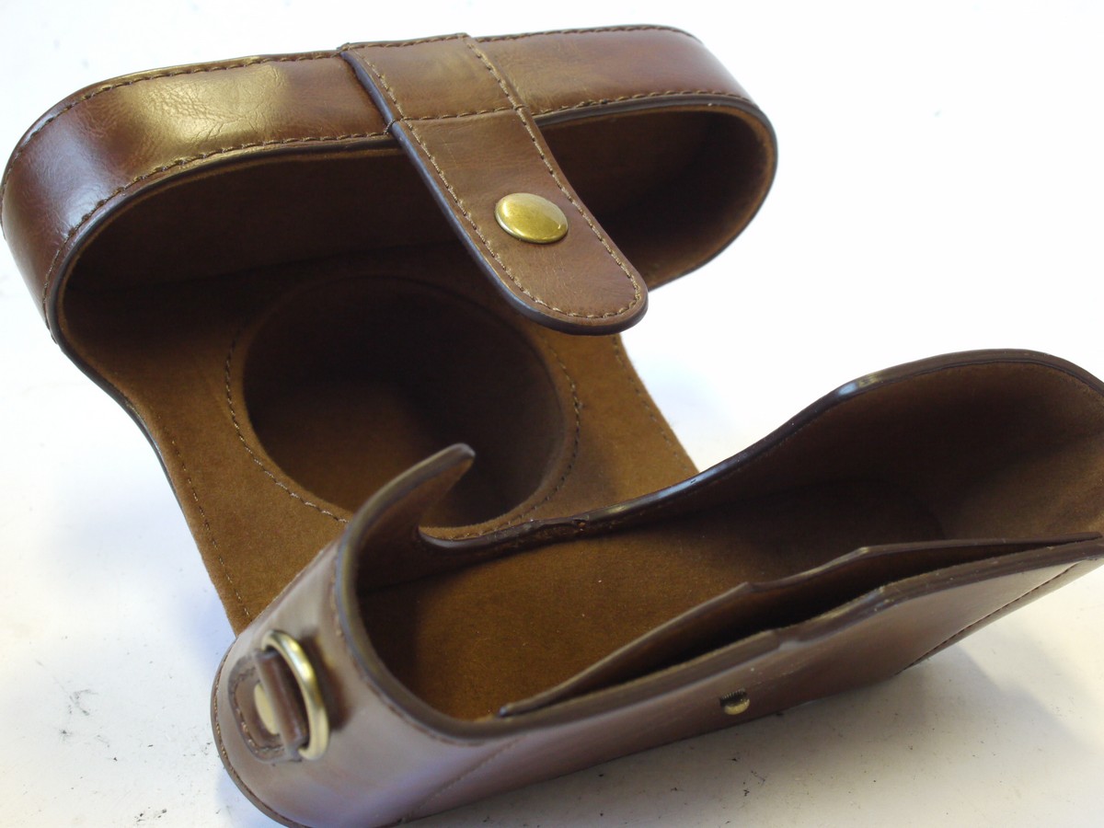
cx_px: 552
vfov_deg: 24.4
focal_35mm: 60
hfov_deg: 32.2
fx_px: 1914
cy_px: 414
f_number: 9
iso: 800
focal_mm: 30
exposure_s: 1/25
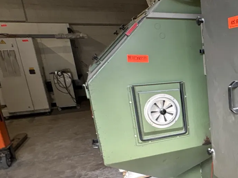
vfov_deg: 36.3
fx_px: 268
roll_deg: +1.3
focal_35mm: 39
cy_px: 125
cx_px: 251
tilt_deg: -15.1
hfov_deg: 40.3
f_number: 2.2
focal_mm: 2.22
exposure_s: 1/99
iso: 64
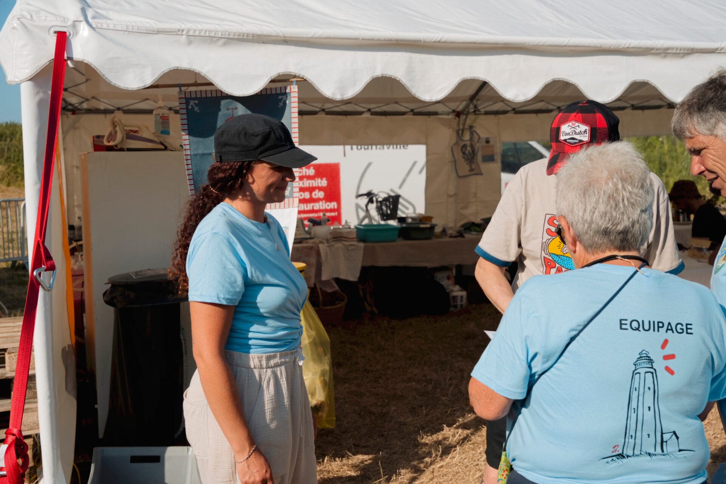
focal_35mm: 41
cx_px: 363
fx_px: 835
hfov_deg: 47.0
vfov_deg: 32.3
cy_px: 242
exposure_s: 1/500
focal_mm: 41.4
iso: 100
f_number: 7.1
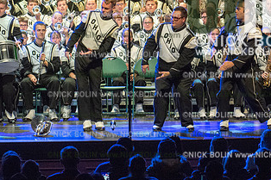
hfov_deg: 7.9
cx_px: 249
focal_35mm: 259
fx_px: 1949
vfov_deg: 5.3
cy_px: 15
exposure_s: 1/400
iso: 8000
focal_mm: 140
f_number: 5.6
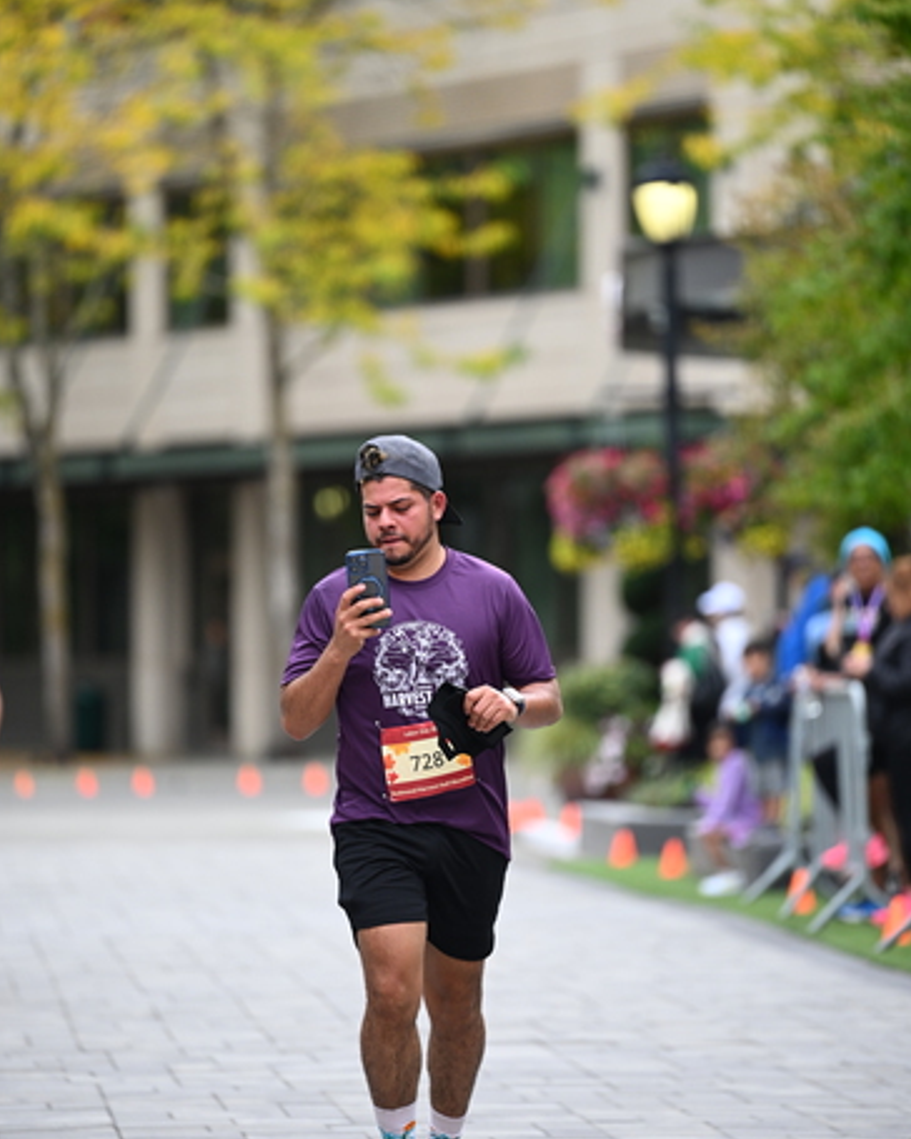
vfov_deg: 8.5
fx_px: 7650
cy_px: 581
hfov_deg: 6.8
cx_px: 454
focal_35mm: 227
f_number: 2.8
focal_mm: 200
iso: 640
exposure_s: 1/2000
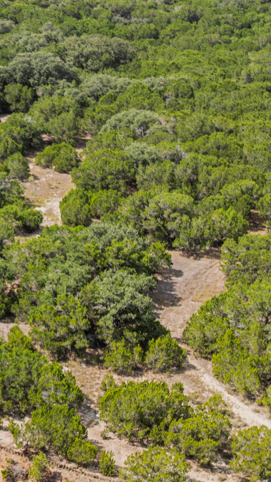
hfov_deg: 17.3
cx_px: -176
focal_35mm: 60
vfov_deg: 34.8
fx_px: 766
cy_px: 272
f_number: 2.8
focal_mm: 12.29
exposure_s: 1/800
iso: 130
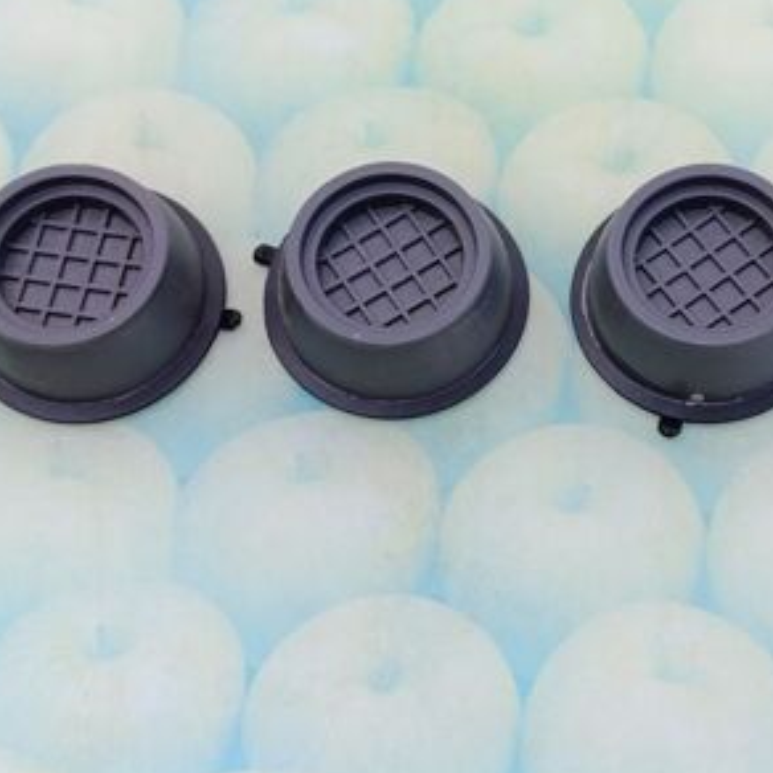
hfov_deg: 25.5
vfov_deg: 25.7
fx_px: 1693
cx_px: 537
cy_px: 327
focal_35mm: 67
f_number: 1.6
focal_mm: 6.14
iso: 50
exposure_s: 1/216
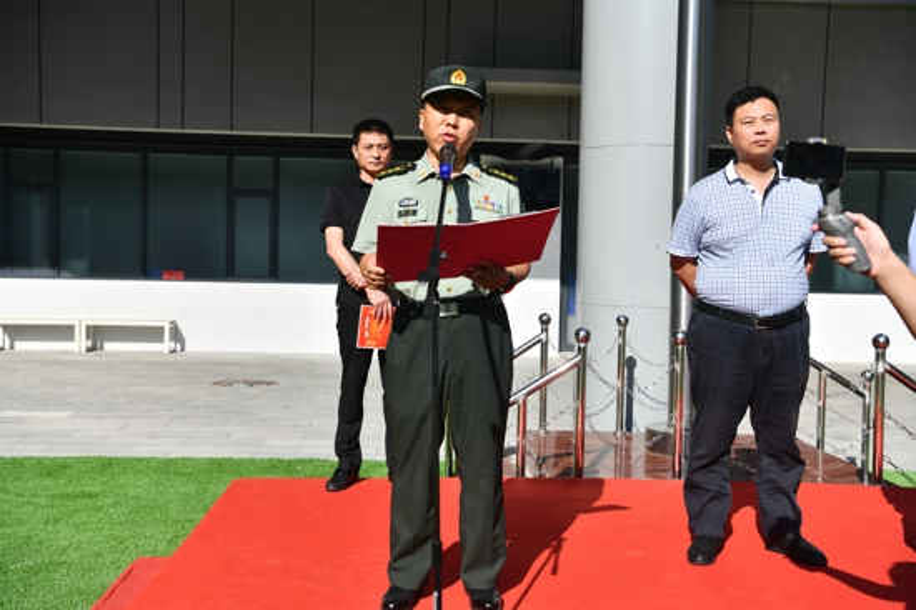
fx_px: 1017
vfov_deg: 33.4
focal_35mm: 40
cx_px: 458
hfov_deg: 48.5
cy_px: 305
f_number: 5
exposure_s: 1/1600
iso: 125
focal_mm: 40
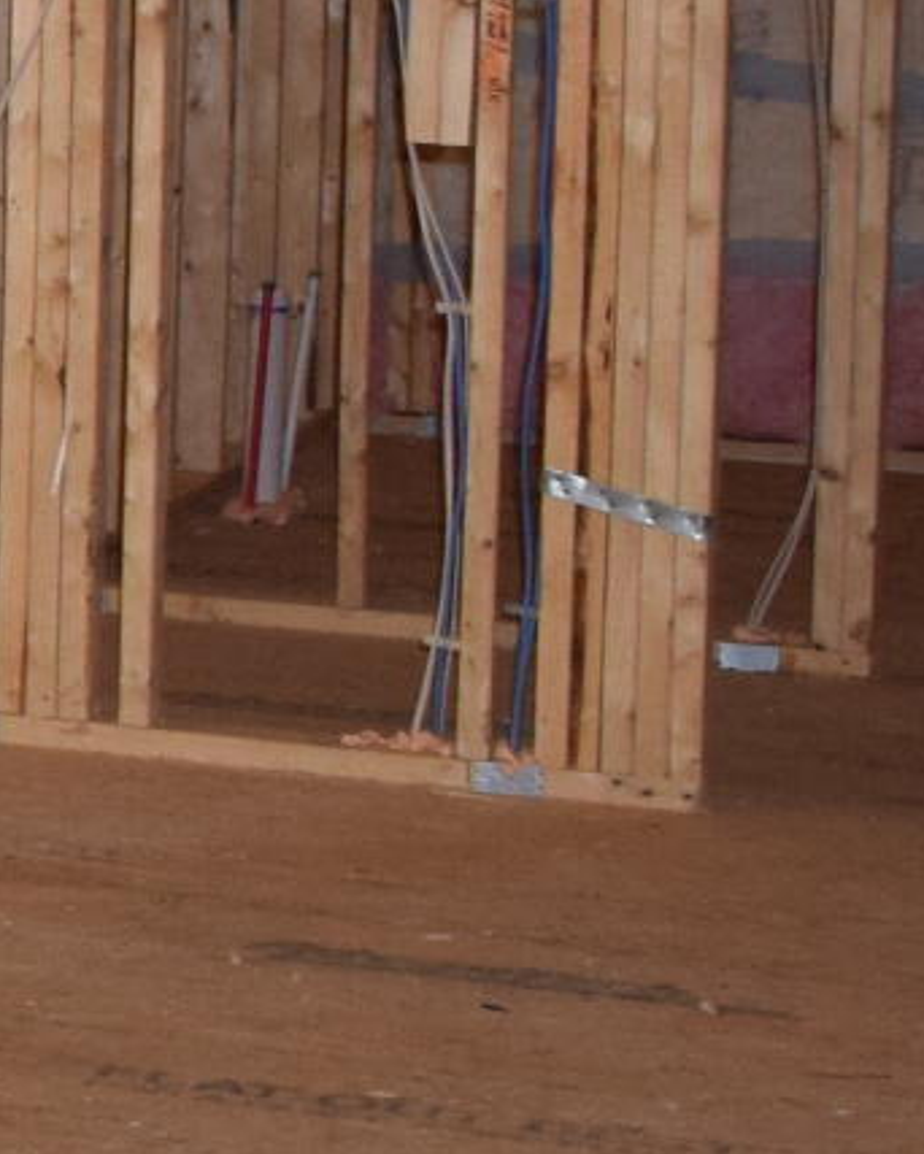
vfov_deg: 10.7
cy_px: -157
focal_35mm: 178
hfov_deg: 6.9
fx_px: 6080
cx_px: -2653
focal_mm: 18
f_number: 5.6
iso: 800
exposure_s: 1/125
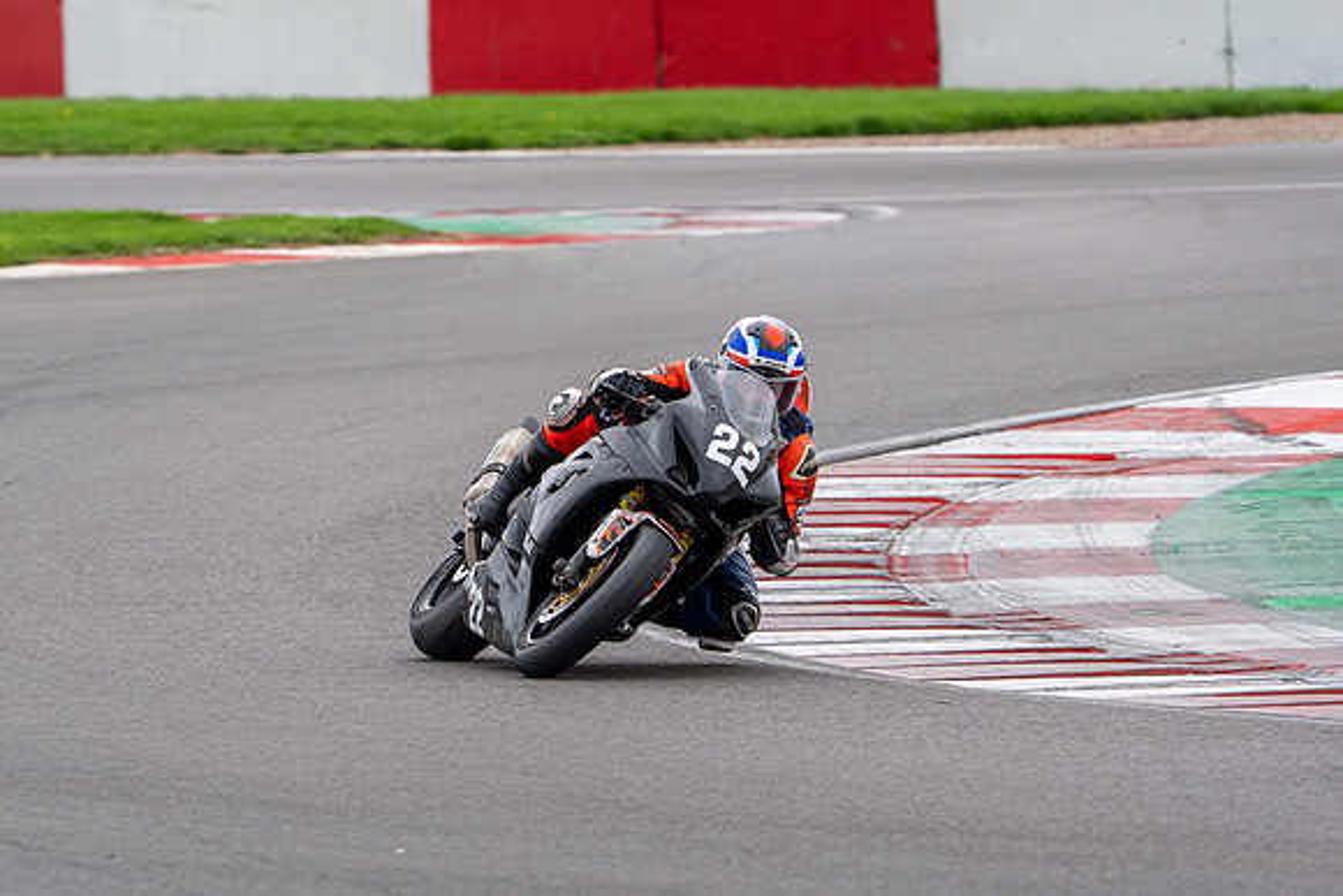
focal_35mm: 423
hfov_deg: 4.9
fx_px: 15775
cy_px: 449
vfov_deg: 3.3
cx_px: 479
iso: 400
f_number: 6.3
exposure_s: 1/400
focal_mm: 288
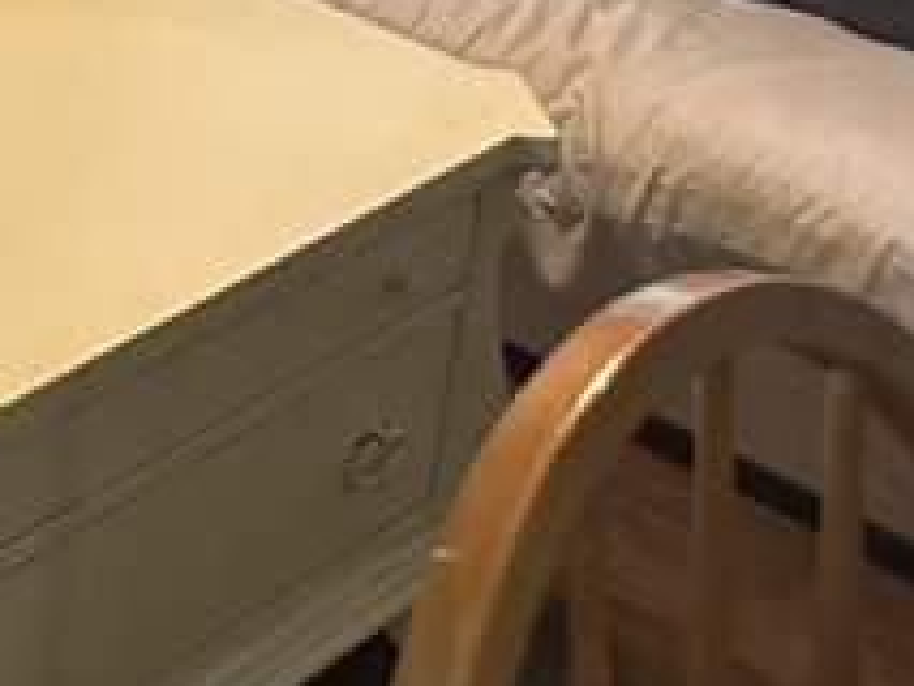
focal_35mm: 90
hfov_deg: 17.4
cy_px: -514
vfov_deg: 14.6
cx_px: -755
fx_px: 2378
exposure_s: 1/60
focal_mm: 6.86
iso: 500
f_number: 1.78
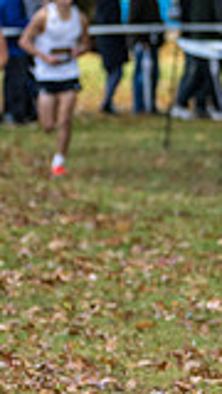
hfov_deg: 2.4
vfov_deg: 4.3
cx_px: 318
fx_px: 5316
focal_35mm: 508
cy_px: 228
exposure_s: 1/1000
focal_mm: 92
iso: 250
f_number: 2.8
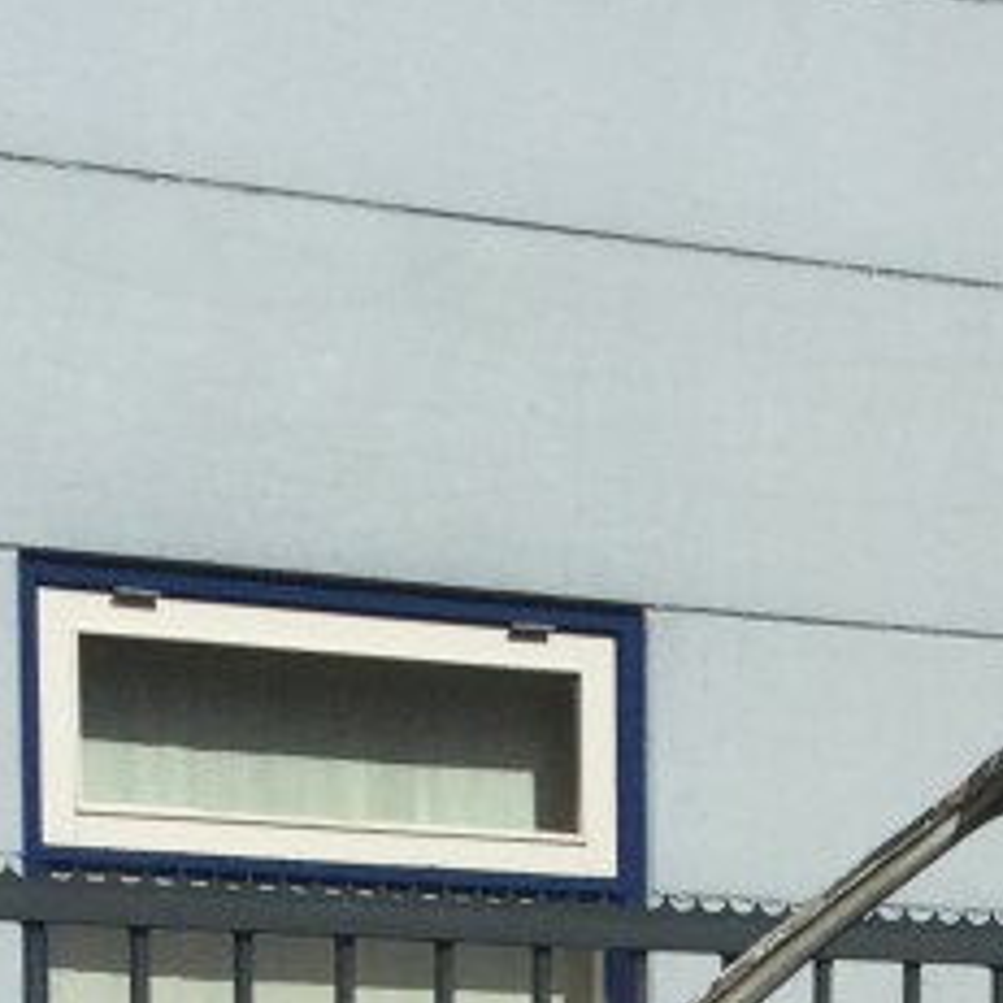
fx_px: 5606
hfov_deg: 10.1
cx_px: 1159
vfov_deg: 9.7
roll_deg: -2.9
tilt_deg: -6.9
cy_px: 1871
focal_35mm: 171
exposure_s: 1/3135
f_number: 2.4
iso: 25
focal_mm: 3.3
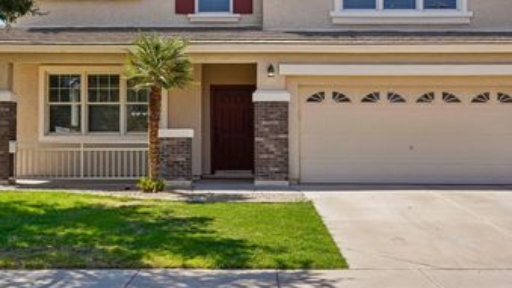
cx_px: 242
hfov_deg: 40.6
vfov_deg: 23.1
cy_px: 43
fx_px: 693
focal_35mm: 51
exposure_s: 1/800
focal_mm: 33
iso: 400
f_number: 8
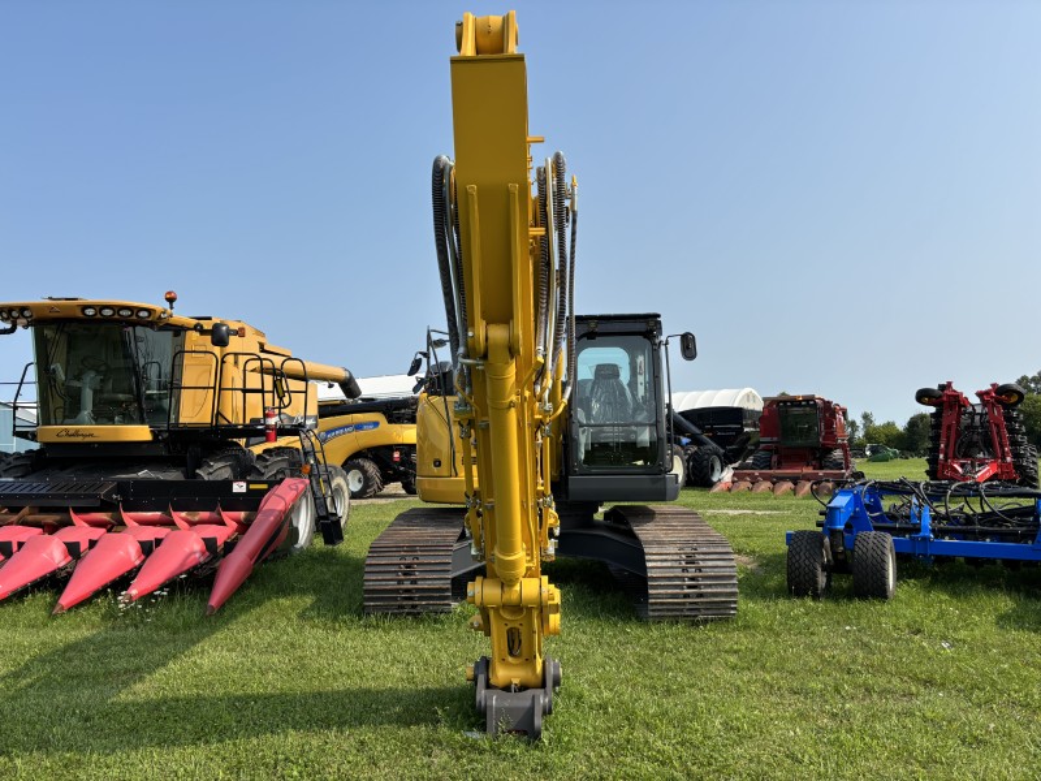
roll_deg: +1.2
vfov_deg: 53.1
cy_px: 390
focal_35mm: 26
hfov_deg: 67.3
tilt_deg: +4.4
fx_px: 782
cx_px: 520
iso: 50
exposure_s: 1/3311
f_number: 1.6
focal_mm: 5.96
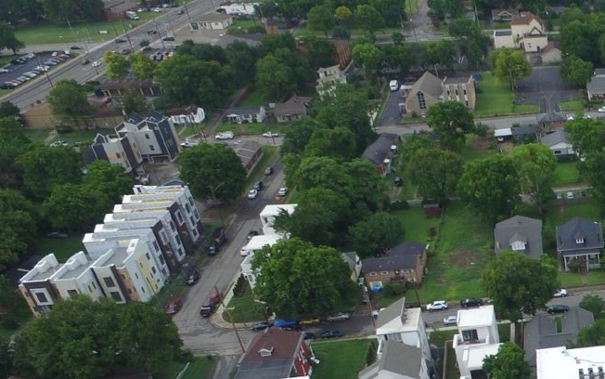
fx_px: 858
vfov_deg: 22.8
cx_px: 724
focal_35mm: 52
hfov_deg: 32.3
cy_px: 461
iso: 185
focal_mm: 3.61
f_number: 2.8
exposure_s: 1/100
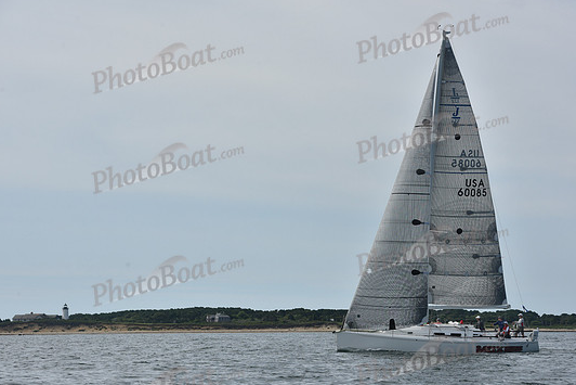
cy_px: 207
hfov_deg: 15.4
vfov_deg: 10.3
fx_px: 2128
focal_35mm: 133
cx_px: 301
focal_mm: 122
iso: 320
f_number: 9
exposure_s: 1/1250
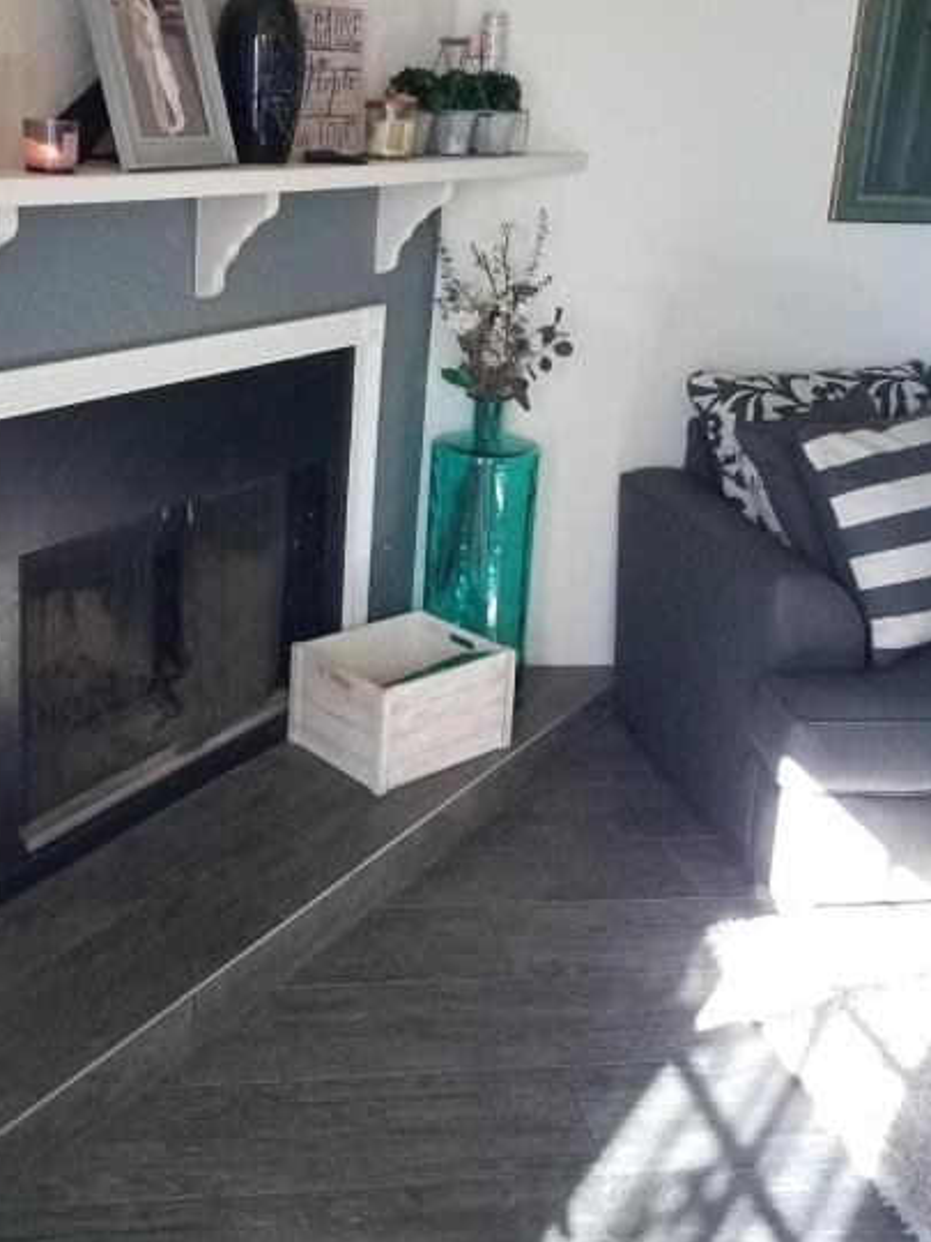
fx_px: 1327
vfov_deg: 49.6
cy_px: 458
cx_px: 294
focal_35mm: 37
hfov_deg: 38.1
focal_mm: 4.2
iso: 160
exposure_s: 1/60
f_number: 1.7
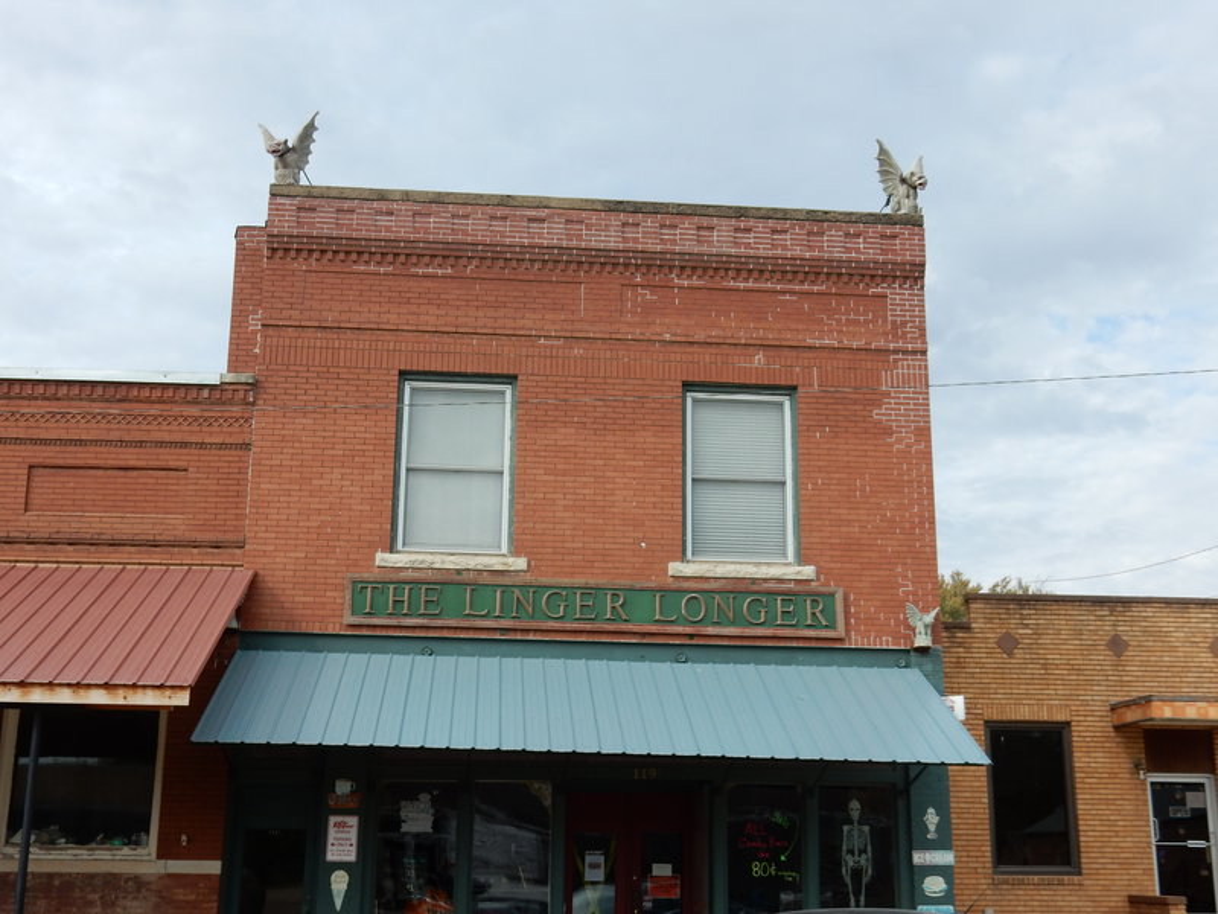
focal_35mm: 43
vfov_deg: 33.6
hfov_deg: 43.9
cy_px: 457
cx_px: 609
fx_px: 1513
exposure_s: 1/640
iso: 125
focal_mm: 7.6
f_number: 4.2
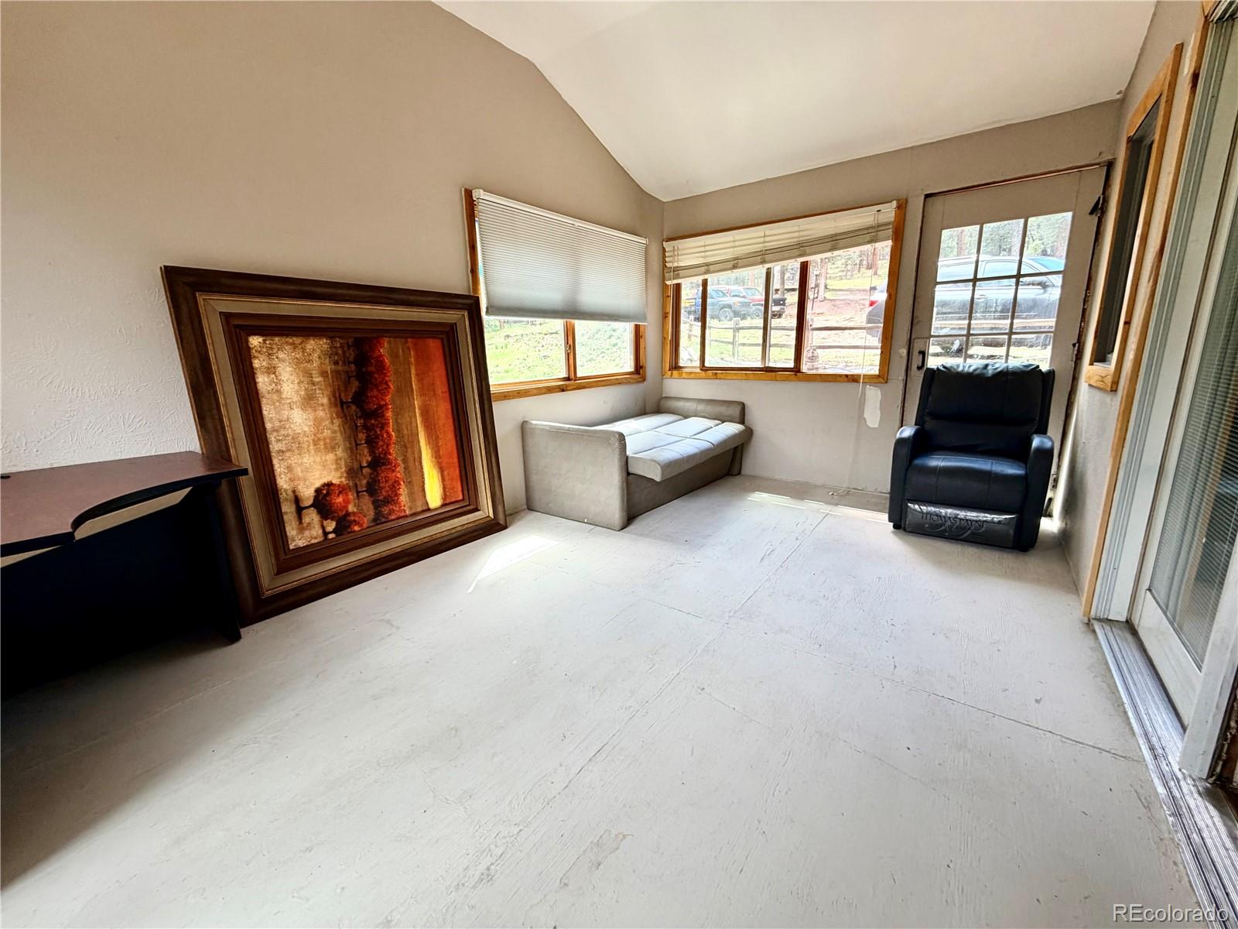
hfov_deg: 102.1
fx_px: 501
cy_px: 464
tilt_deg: -10.0
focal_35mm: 14
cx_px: 619
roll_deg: +0.4
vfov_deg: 85.7
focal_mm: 2.22
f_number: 2.2
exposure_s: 1/121
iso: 80
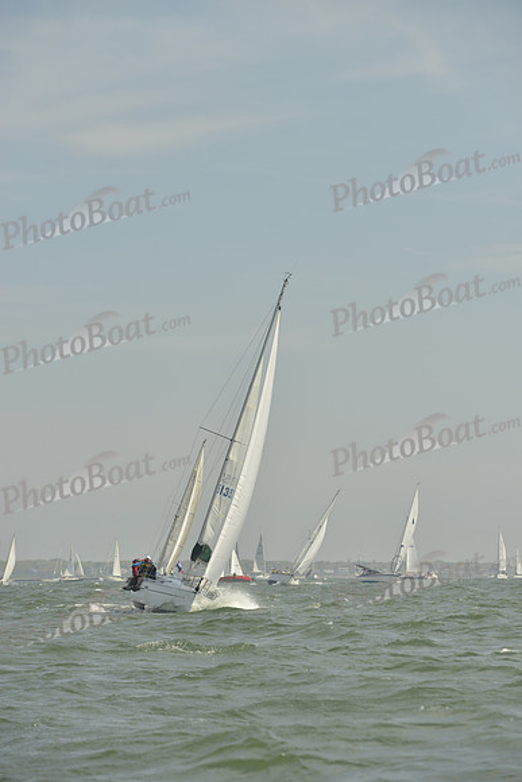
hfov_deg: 10.2
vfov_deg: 15.2
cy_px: 391
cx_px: 261
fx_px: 2934
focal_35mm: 135
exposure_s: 1/1250
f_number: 8
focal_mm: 135
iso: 200
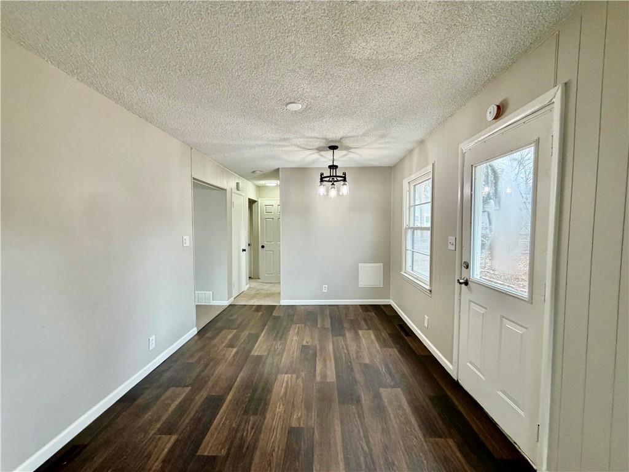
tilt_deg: -2.1
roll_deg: +0.9
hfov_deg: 102.1
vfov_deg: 85.7
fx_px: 254
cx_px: 314
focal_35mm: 14
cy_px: 236
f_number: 2.2
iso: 250
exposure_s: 1/120
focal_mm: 2.22
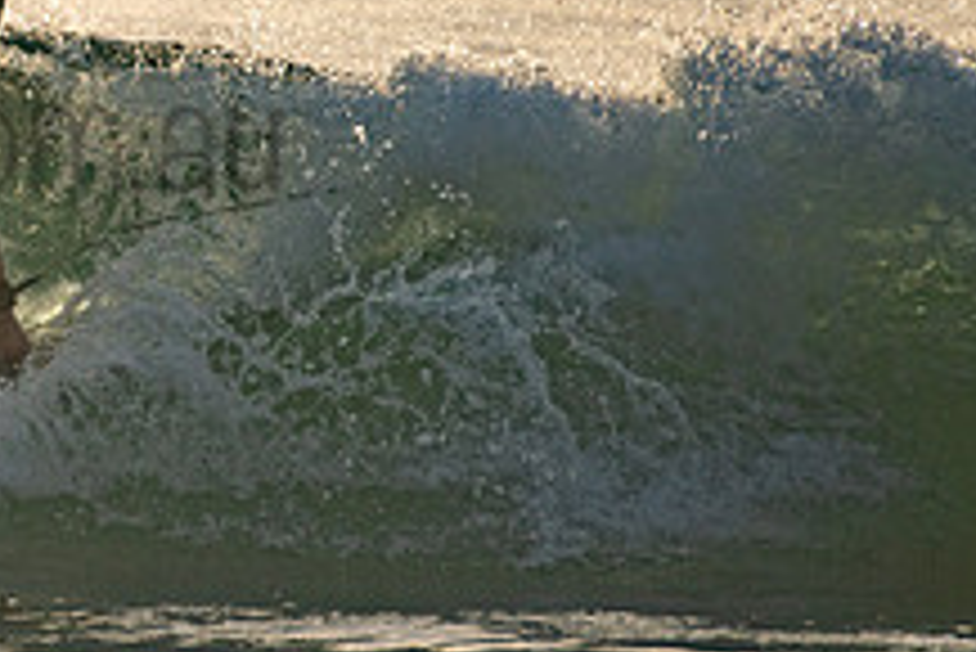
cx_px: -123
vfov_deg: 0.8
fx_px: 44409
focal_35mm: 1637
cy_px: -7
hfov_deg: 1.3
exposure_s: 1/800
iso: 160
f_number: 5.6
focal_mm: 500
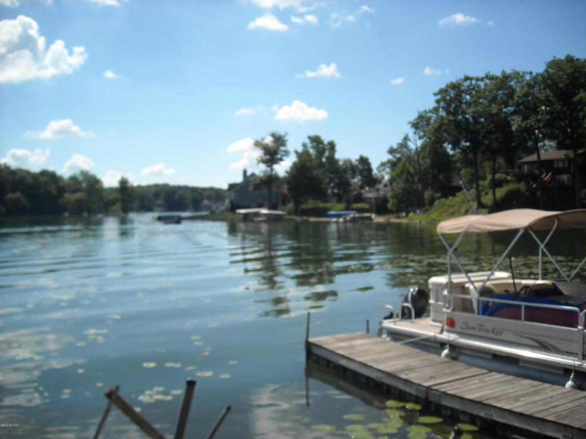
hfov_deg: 52.6
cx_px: 293
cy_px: 220
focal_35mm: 35
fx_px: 593
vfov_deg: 40.7
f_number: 5.6
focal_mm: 5.7
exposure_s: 1/419
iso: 64
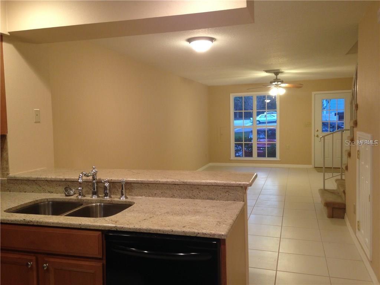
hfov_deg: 55.4
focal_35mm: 33
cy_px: 142
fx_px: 362
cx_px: 190
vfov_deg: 42.9
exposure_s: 1/20
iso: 125
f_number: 2.4
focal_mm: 4.12
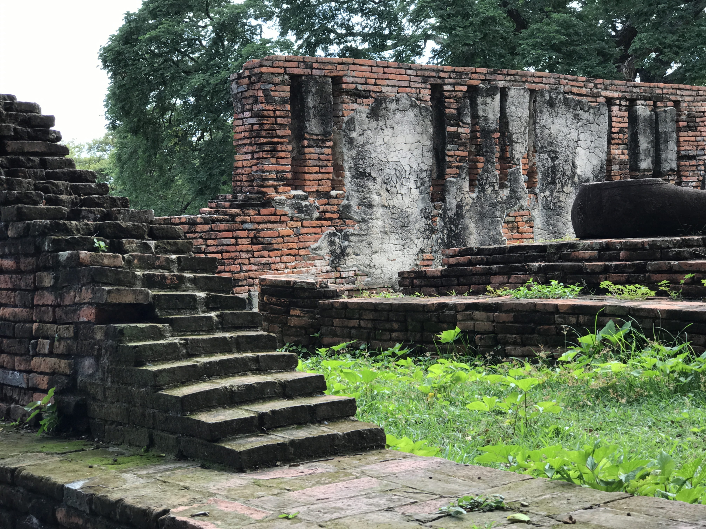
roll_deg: +2.8
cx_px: 353
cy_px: 264
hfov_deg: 33.8
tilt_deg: -1.7
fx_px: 1163
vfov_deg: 25.7
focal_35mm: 57
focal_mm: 6.6
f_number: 2.8
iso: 20
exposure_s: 1/131
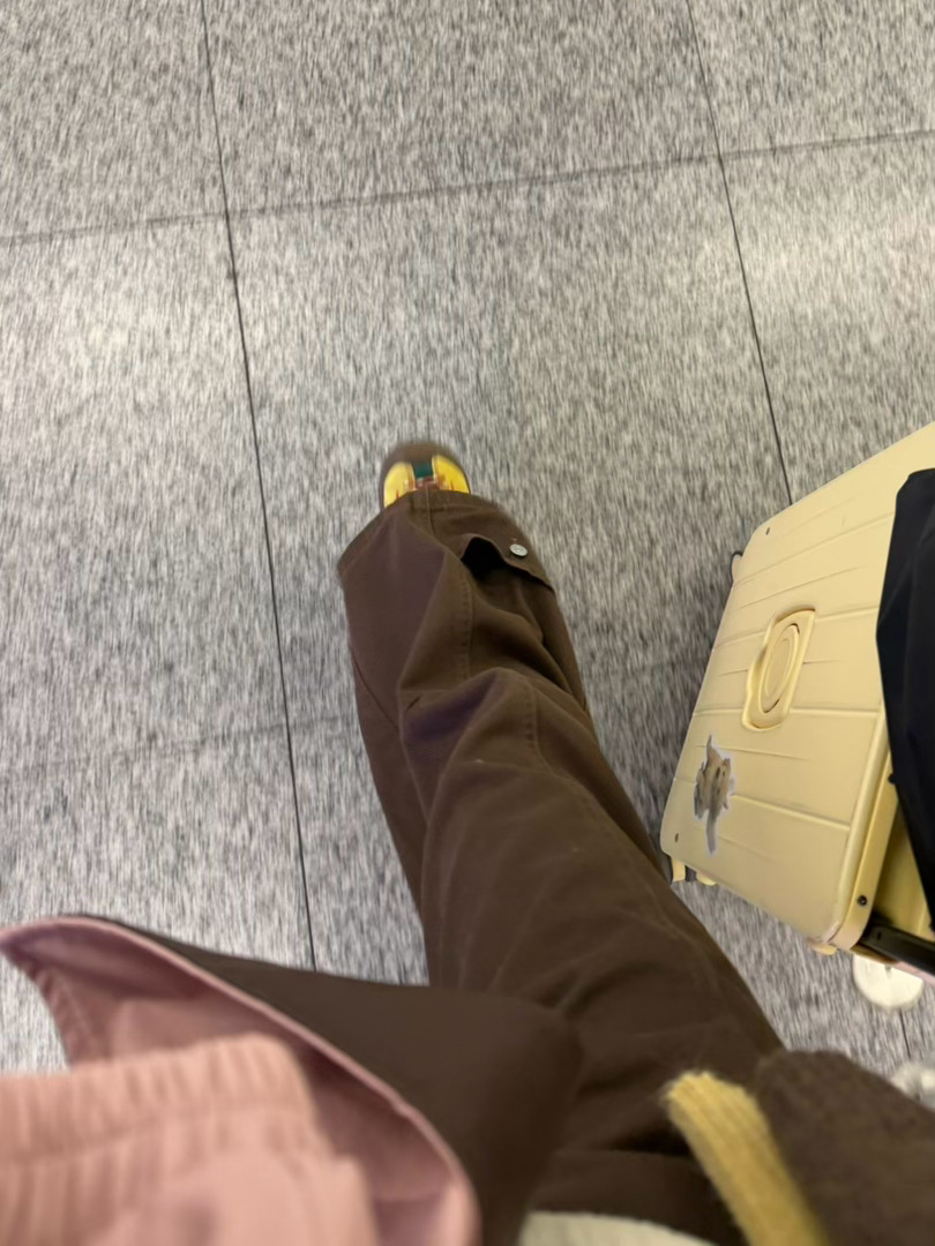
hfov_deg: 56.8
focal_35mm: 24
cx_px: 468
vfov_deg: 71.6
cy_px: 623
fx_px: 864
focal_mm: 6.76
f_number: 1.78
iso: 125
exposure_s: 1/49
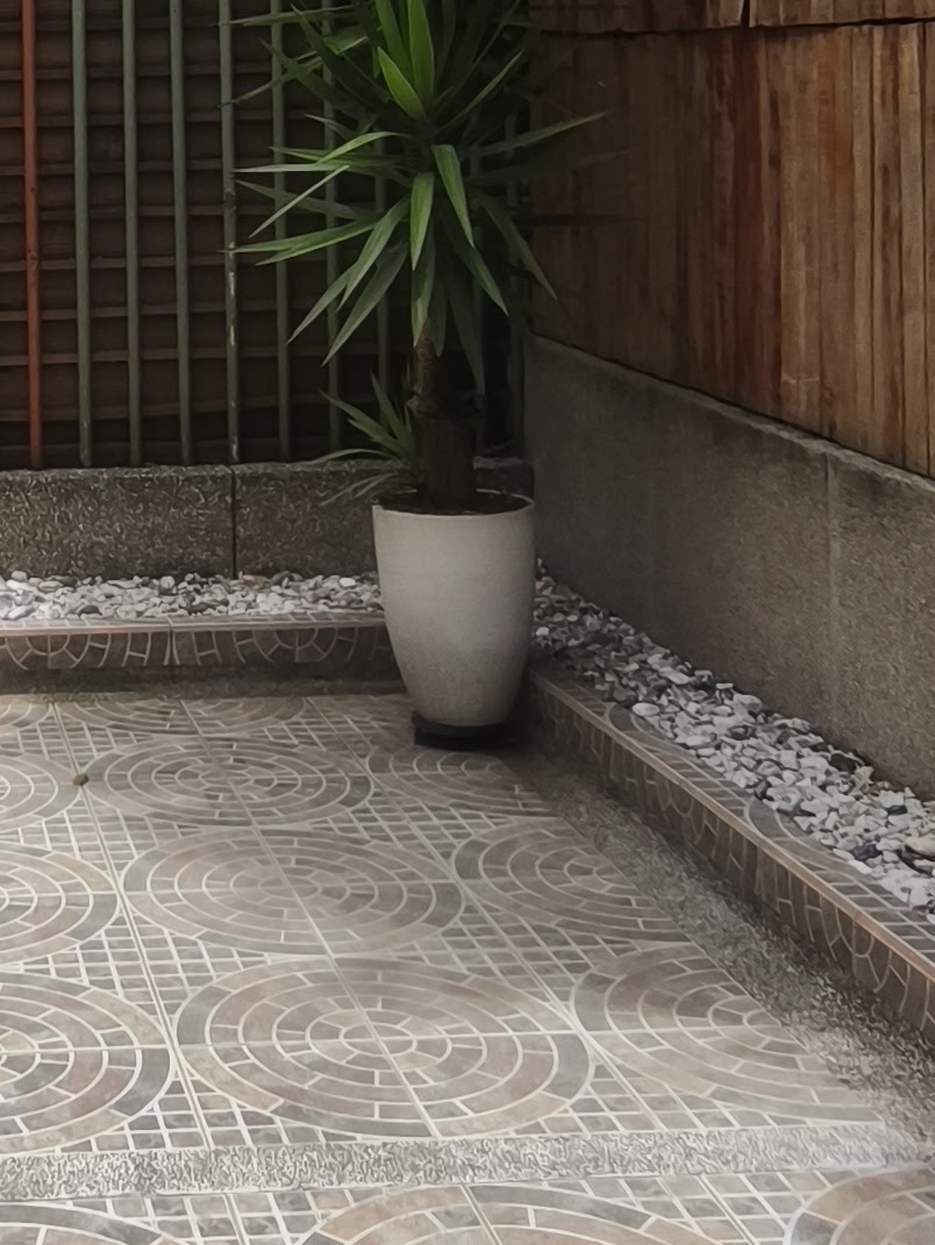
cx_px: -79
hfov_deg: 24.5
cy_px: 149
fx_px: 2016
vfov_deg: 32.8
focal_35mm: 56
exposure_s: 1/972
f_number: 2.2
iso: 50
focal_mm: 1.91
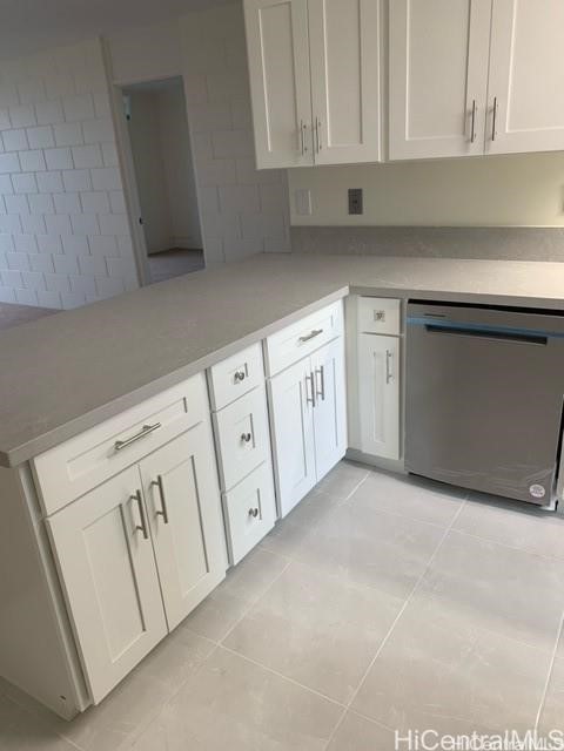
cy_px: 376
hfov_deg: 53.1
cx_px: 282
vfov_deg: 67.3
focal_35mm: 26
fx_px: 565
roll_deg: +5.5
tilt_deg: -18.6
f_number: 1.8
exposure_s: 1/120
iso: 80
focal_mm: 4.25
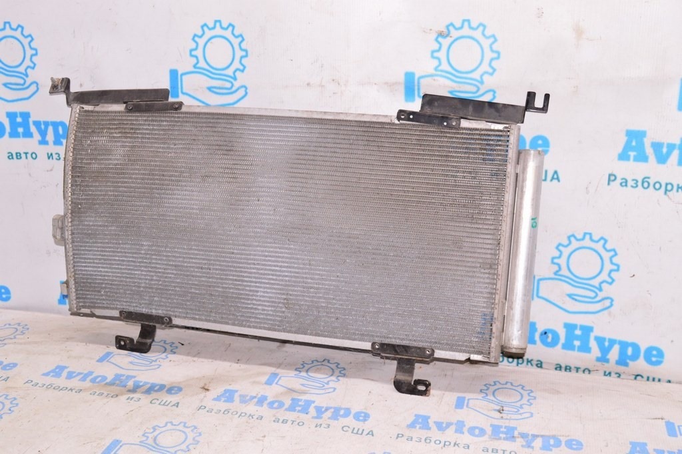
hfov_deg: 48.0
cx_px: 341
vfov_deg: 33.0
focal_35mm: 40
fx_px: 767
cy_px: 227
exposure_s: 1/100
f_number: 8
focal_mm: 27
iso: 1600
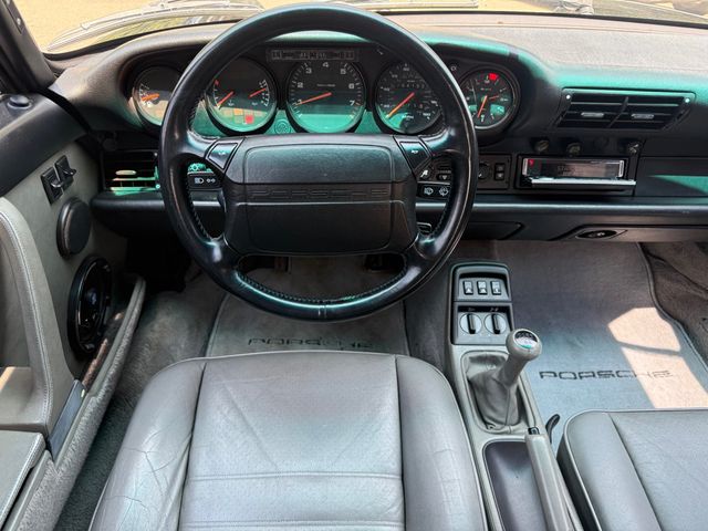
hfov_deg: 71.6
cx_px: 354
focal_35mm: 24
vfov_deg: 56.8
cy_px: 266
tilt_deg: -36.7
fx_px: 491
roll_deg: -2.6
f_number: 1.78
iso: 160
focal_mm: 6.76
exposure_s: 1/217
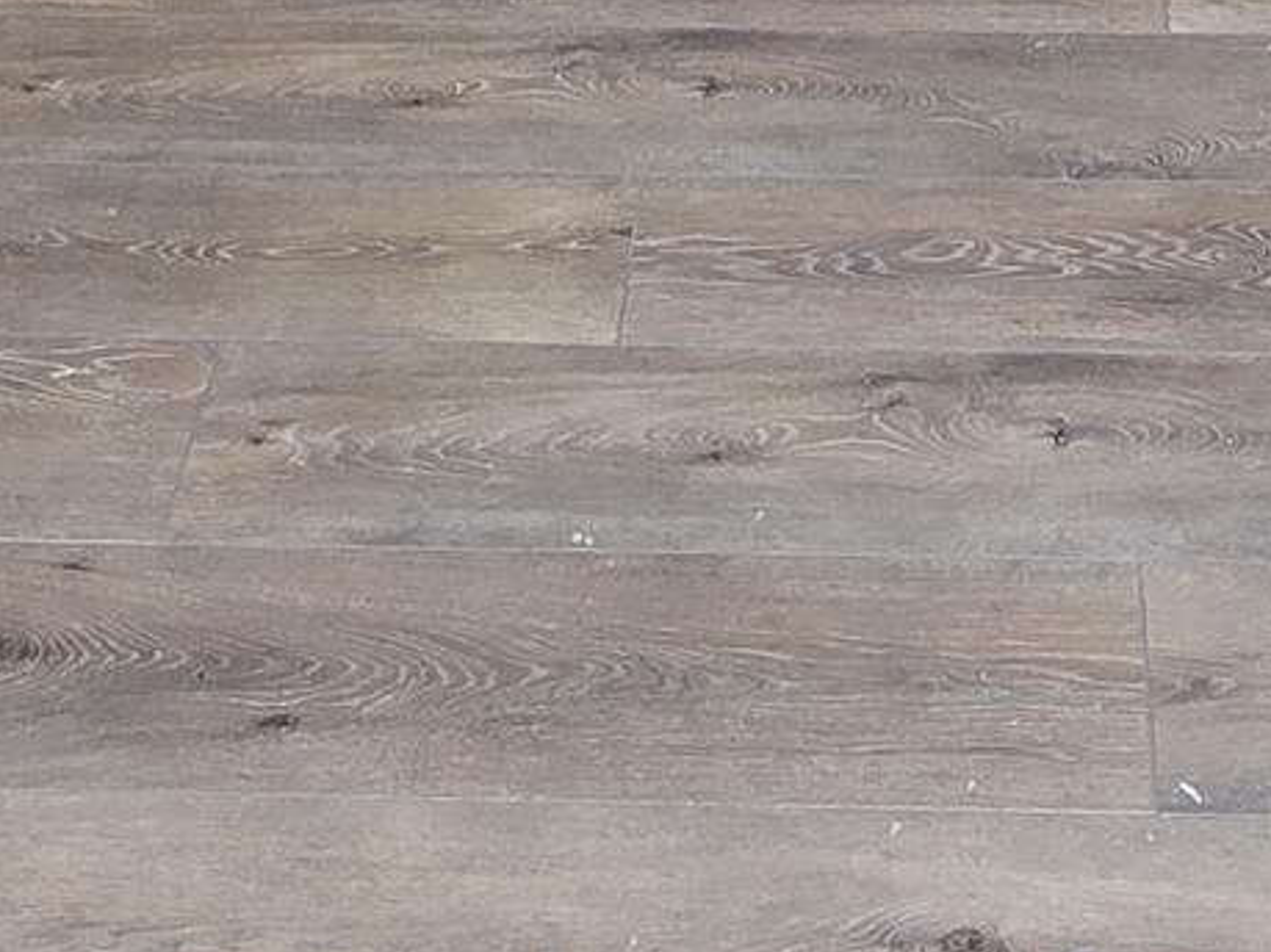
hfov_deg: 22.9
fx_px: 3120
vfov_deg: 13.7
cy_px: -1171
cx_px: 872
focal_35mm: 85
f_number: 2.2
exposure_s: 1/144
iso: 50
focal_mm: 2.2
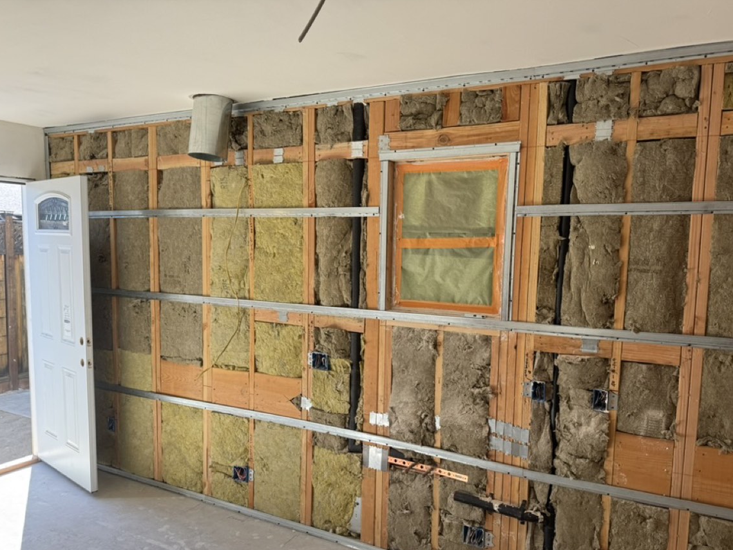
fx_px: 572
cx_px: 383
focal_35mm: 27
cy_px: 307
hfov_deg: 65.3
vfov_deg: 51.2
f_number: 1.78
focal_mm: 6.76
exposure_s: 1/244
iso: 64
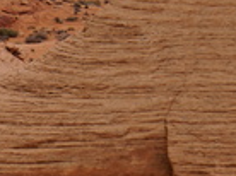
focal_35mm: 381
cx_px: -37
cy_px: -17
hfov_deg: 5.2
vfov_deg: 3.9
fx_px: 2593
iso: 200
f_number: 8
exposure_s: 1/500
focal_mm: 70
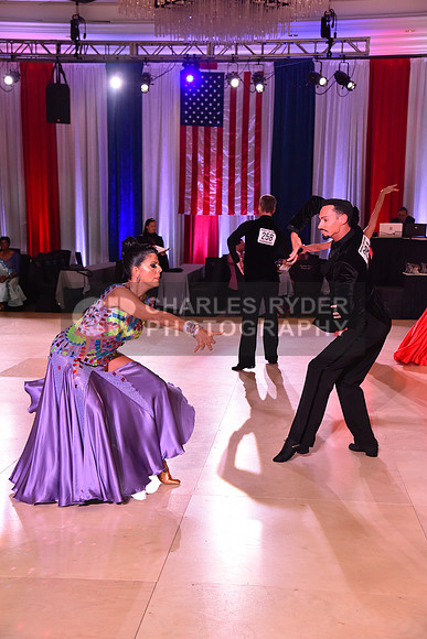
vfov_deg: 39.6
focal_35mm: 50
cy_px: 320
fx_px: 889
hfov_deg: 27.0
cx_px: 214
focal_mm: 50
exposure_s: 1/320
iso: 2500
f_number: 5.6
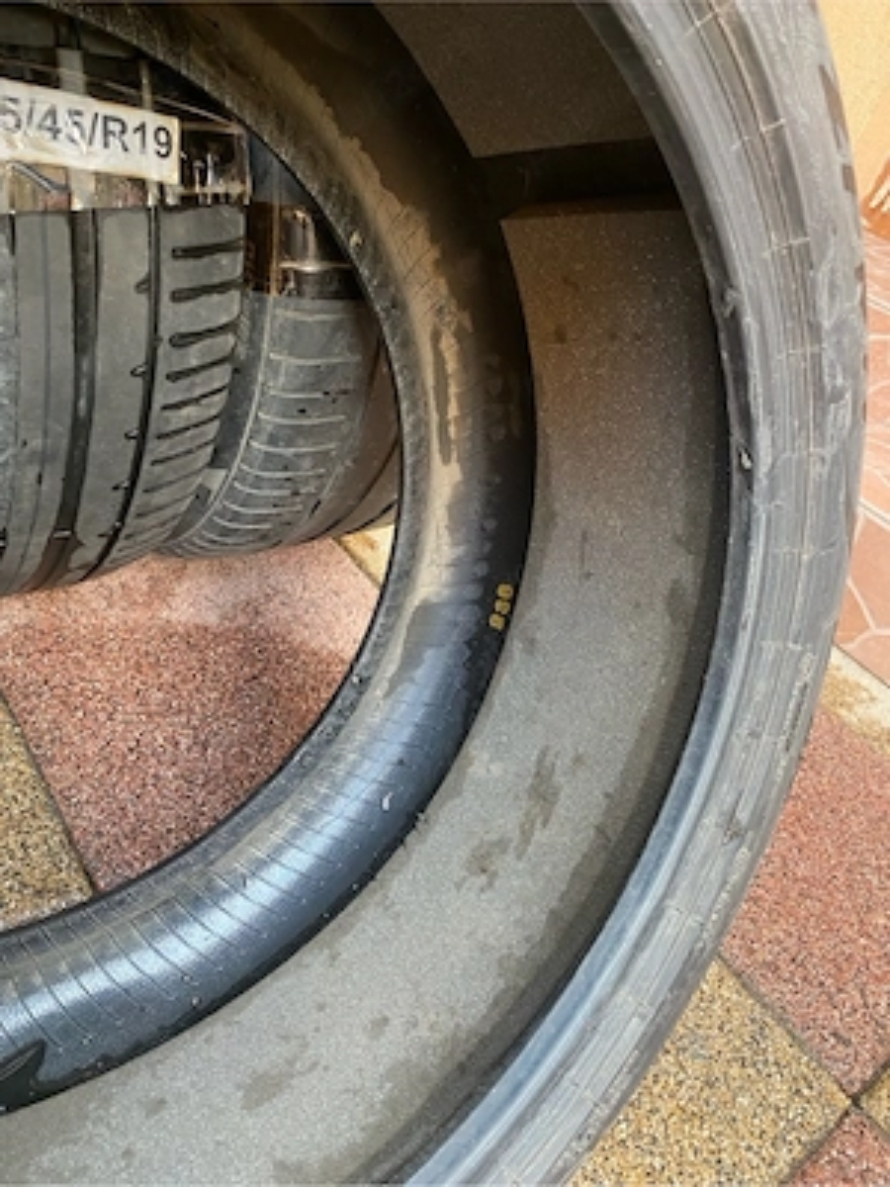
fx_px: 891
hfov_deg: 53.1
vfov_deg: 67.3
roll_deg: -19.4
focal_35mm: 26
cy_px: 594
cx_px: 445
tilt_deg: -33.1
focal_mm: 4.25
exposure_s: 1/60
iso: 250
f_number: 1.8
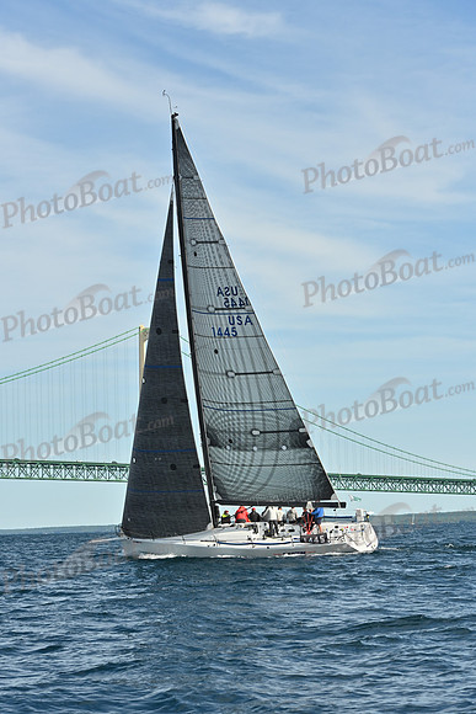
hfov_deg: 14.0
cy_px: 357
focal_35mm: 98
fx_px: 1942
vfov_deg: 20.8
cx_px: 238
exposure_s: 1/1000
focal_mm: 98
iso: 320
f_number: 8
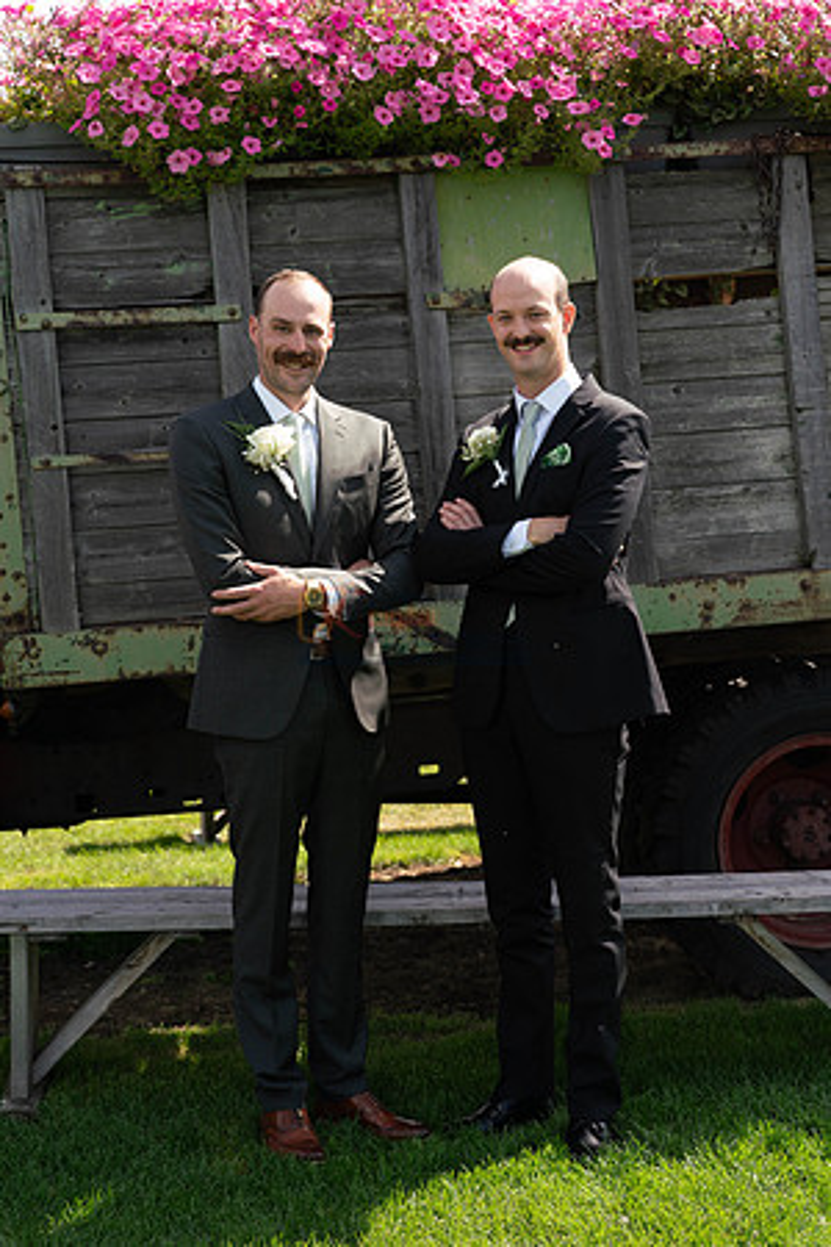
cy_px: 624
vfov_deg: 31.9
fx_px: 2181
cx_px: 416
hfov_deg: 21.6
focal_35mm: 63
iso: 400
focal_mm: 63
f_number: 4.5
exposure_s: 1/1000
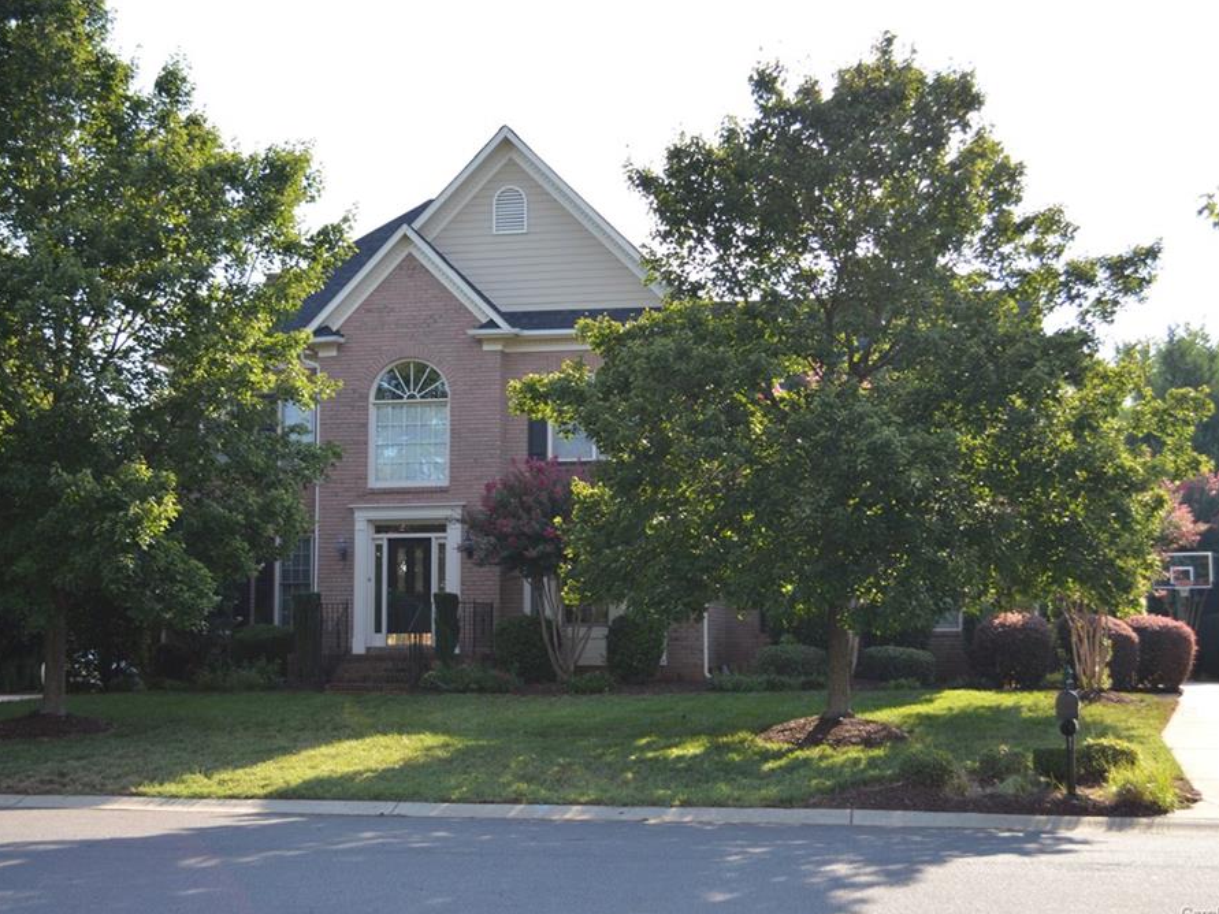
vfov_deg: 27.5
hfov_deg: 36.2
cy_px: 460
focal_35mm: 53
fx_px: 1866
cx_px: 627
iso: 100
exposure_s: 1/160
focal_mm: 32
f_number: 4.8
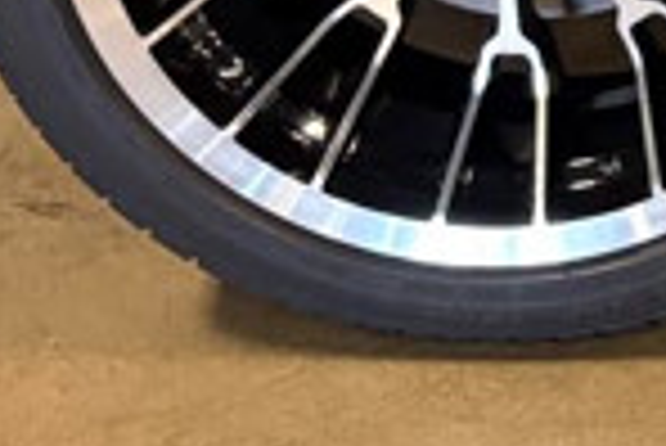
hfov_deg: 9.4
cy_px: -788
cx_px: 1627
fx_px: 3611
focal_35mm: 195
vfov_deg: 6.6
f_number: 1.6
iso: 320
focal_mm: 5.96
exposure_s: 1/60
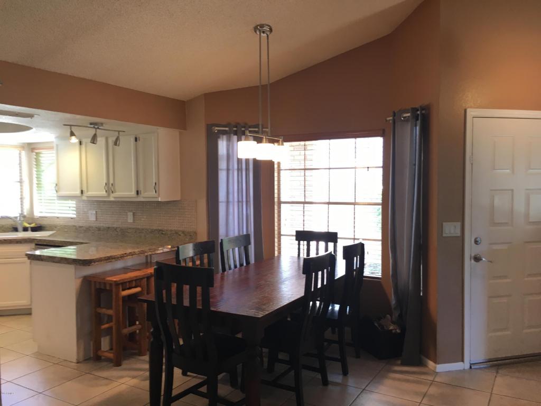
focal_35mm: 29
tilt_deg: -0.8
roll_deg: +1.0
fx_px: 453
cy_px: 203
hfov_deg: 61.7
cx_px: 270
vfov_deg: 48.2
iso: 64
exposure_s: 1/30
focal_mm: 4.15
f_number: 2.2
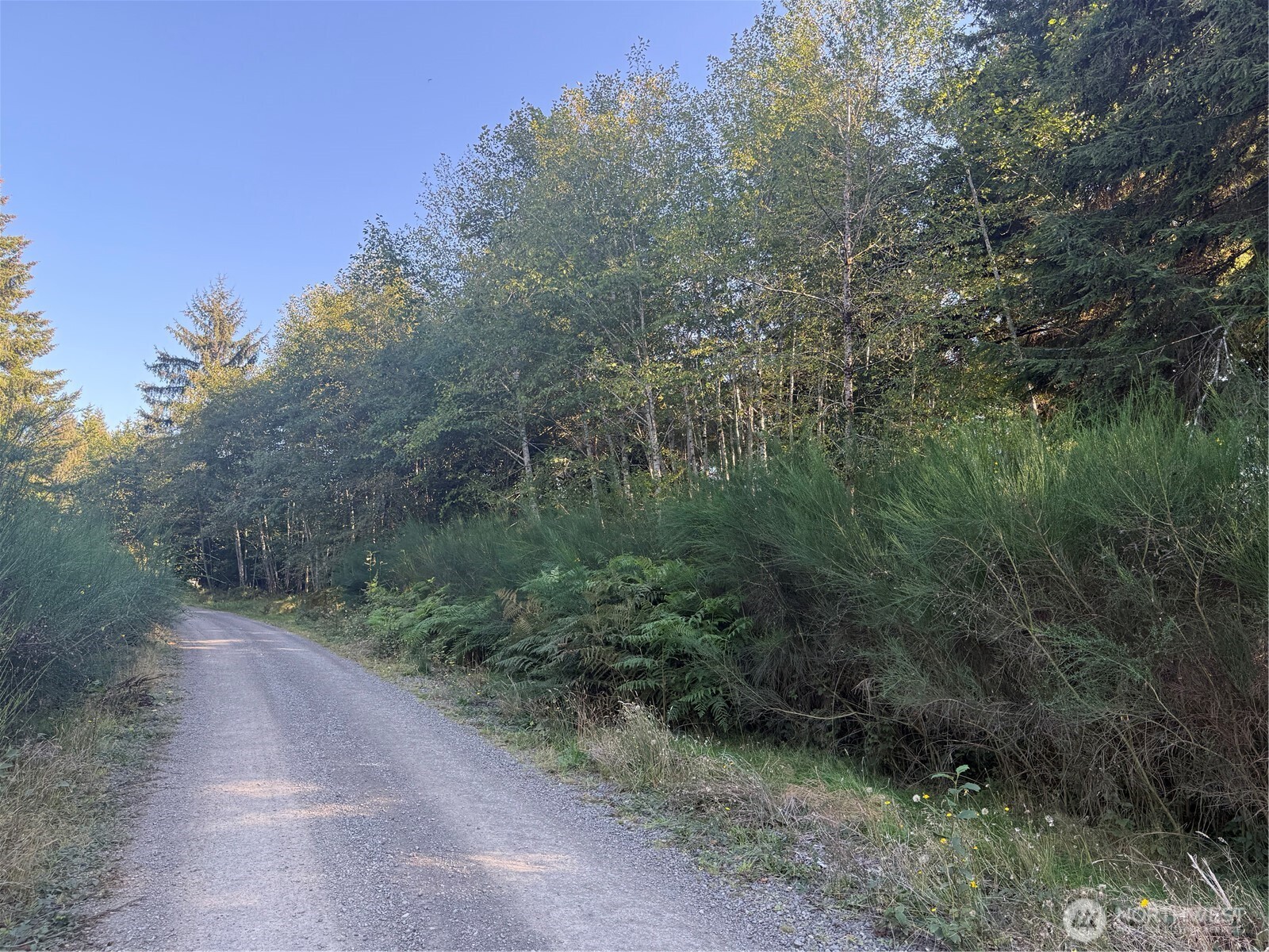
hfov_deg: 71.6
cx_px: 634
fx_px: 880
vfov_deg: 56.8
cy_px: 476
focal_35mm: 24
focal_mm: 6.76
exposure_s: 1/284
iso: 100
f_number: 1.78
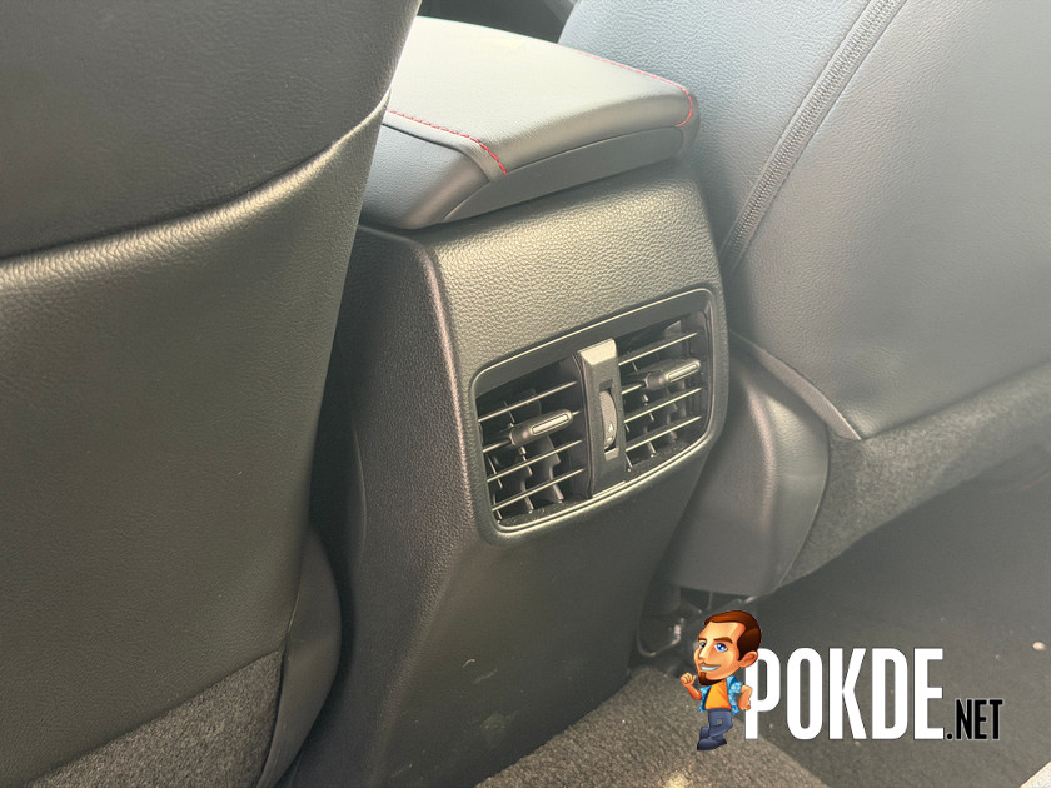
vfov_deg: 30.3
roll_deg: +2.5
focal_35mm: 48
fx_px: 1457
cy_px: 394
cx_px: 526
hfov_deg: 39.7
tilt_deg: -23.5
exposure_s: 1/60
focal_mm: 6.76
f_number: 1.78
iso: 250
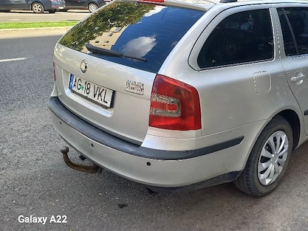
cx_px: 219
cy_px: 81
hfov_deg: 49.9
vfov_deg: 39.3
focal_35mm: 36
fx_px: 320
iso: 50
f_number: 1.8
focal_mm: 4.65
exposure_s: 1/200
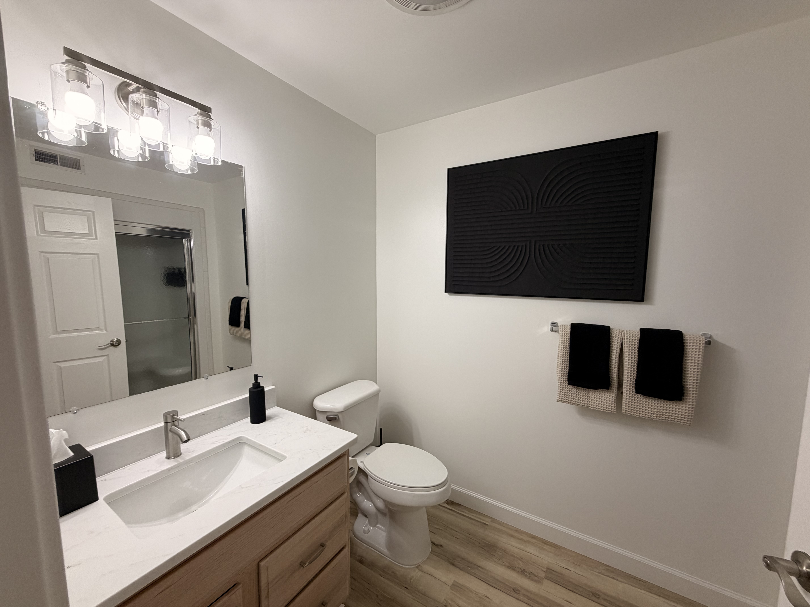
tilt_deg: -4.4
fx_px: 328
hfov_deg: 102.1
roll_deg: -0.1
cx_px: 405
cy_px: 304
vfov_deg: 85.7
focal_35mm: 14
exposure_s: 1/120
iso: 125
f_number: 2.2
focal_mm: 2.22
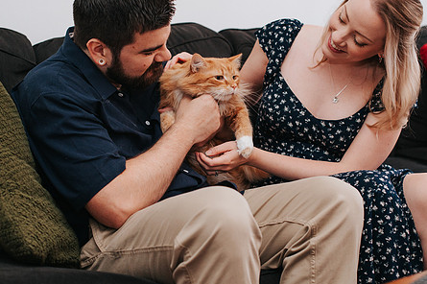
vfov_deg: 20.0
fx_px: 806
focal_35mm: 68
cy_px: 130
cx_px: 212
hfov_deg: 29.7
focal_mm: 50
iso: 1000
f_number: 3.2
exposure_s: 1/200
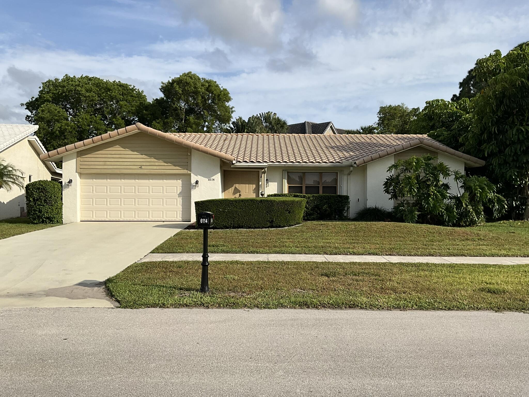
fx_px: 443
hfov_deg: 61.7
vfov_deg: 48.2
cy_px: 198
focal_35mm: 29
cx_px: 264
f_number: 1.8
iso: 25
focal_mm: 3
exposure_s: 1/2801
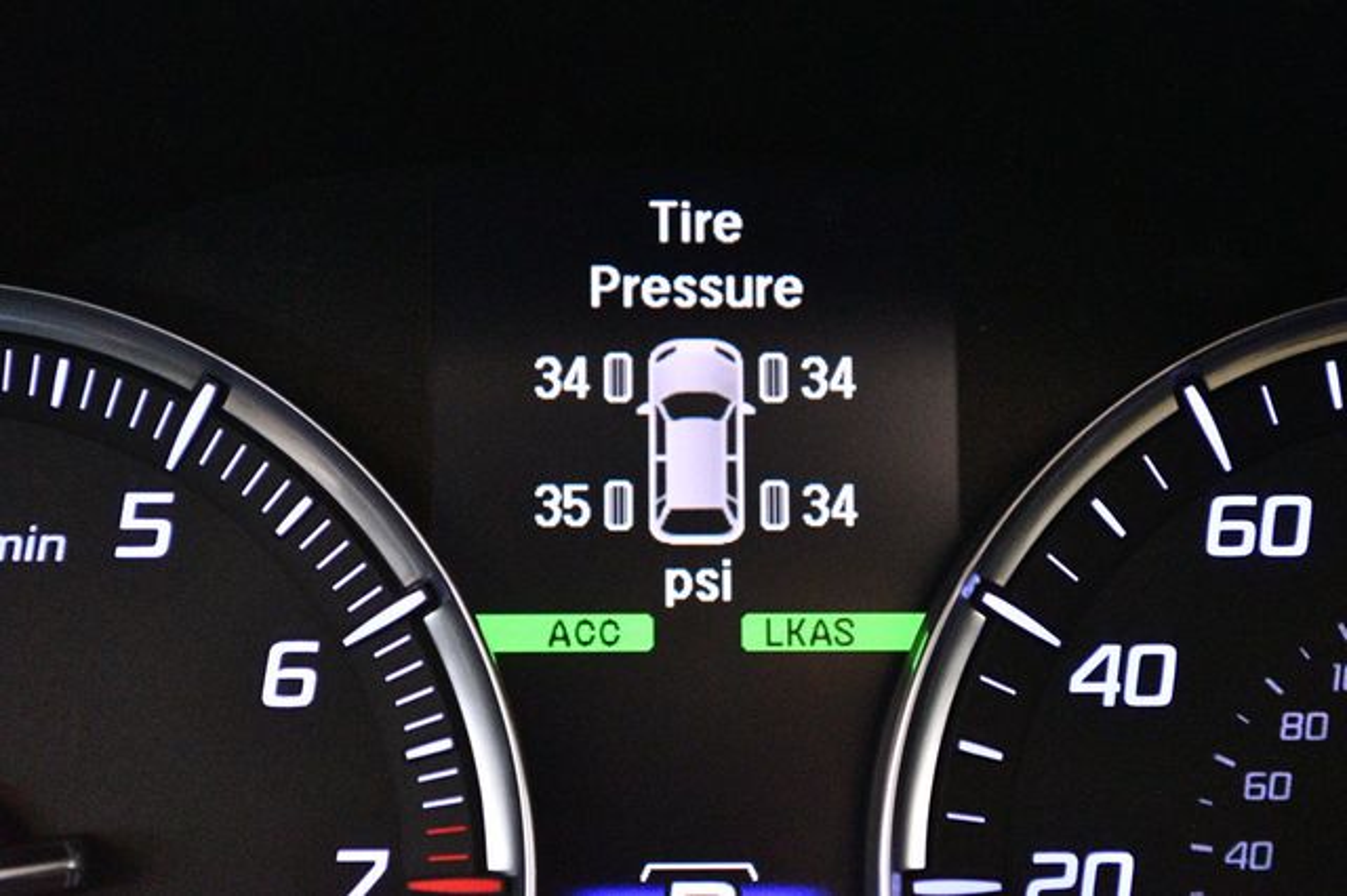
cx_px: 674
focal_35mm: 82
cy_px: 448
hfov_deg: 24.8
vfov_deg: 16.6
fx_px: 3066
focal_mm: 55
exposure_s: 1/60
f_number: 5.6
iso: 11400
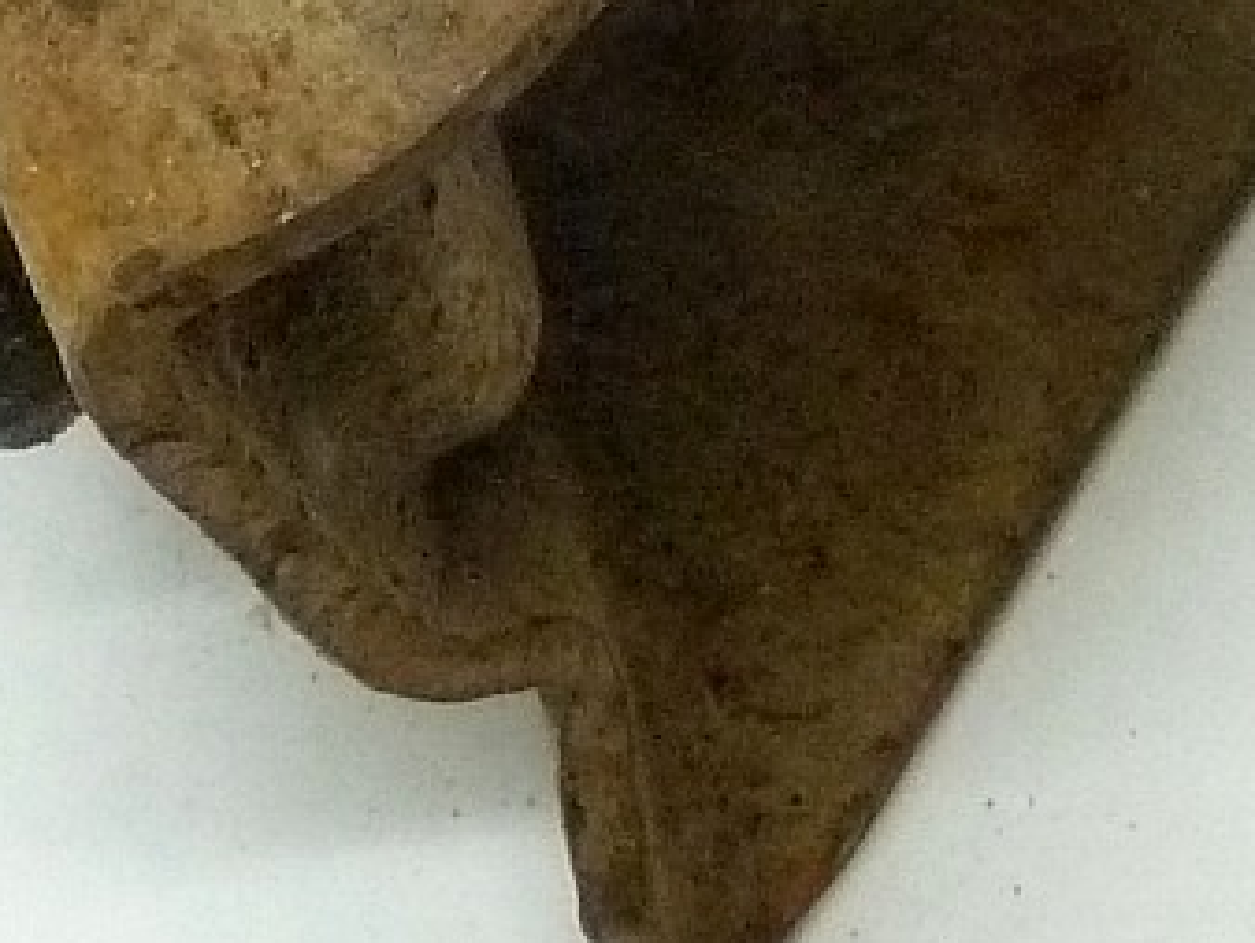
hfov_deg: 19.2
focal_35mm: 102
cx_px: 759
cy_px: -171
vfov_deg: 14.1
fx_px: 3701
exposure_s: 1/30
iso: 400
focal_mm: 6.1
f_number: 3.6
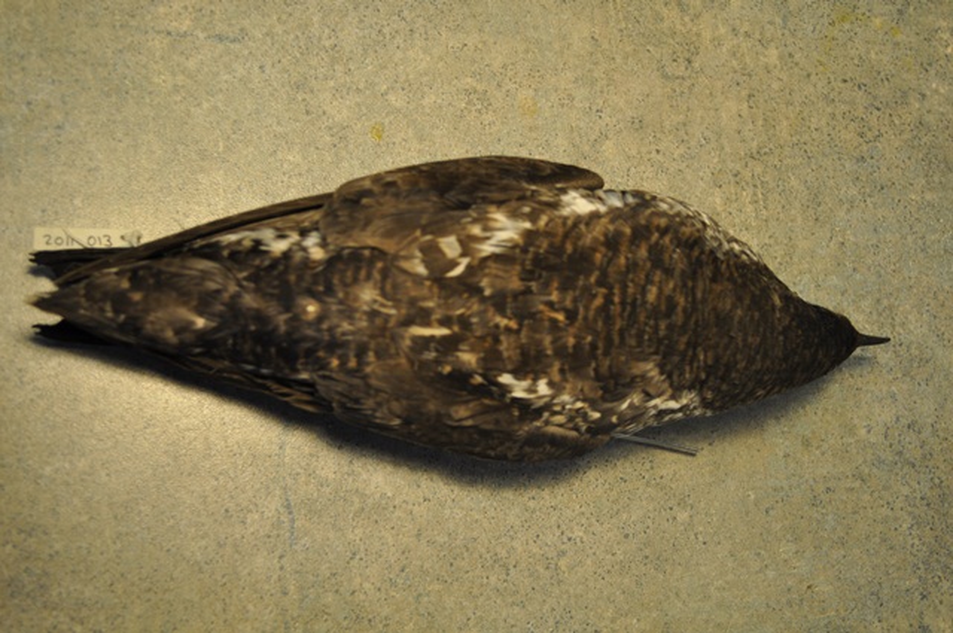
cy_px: 316
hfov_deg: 41.2
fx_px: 1269
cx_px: 476
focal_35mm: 48
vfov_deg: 28.0
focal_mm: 32
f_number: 4.8
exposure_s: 1/25
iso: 200
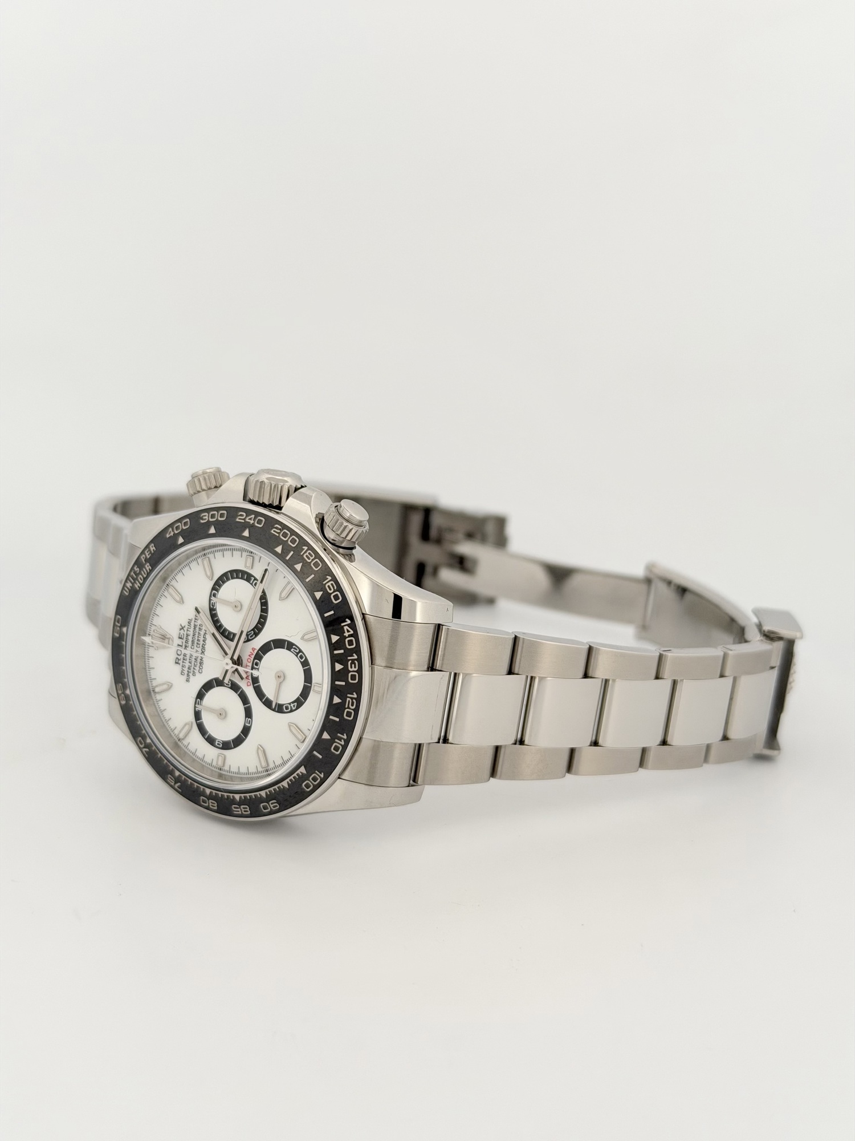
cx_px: 428
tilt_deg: -19.6
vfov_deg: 39.7
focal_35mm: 48
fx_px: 1581
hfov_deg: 30.3
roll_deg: -2.4
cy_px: 570
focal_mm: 6.76
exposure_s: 1/1575
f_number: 1.78
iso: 80
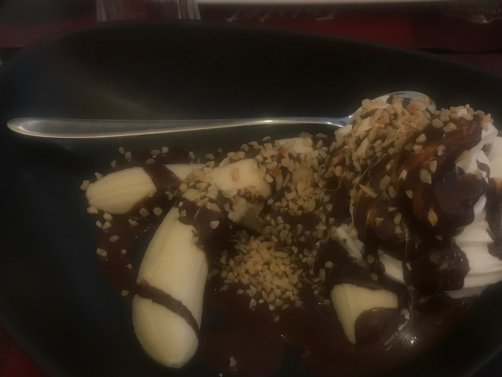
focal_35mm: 42
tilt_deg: -47.2
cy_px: 216
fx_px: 609
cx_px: 264
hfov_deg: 44.8
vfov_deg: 34.3
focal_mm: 3.99
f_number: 1.8
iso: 80
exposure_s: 1/17
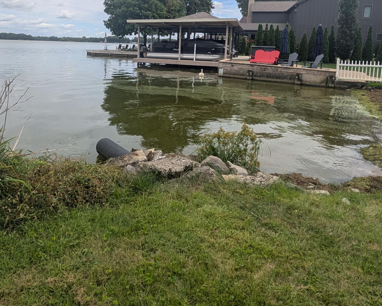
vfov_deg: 58.0
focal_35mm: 23
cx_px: 148
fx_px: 260
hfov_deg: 71.6
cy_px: 80
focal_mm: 2.02
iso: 54
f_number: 1.7
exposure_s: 1/3077
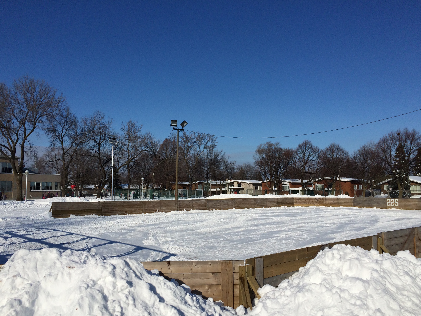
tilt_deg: +3.7
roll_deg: +2.3
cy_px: 167
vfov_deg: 45.4
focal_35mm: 31
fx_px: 377
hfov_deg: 58.3
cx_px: 206
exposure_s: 1/8264
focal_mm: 4.15
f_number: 2.2
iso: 32
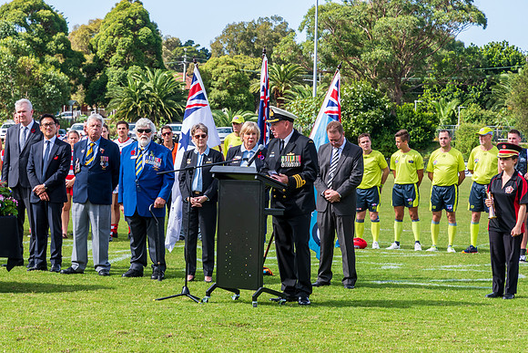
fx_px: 1823
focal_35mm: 124
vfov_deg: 11.0
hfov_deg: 16.5
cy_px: 173
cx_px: 255
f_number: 8
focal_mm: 80
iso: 400
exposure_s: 1/320
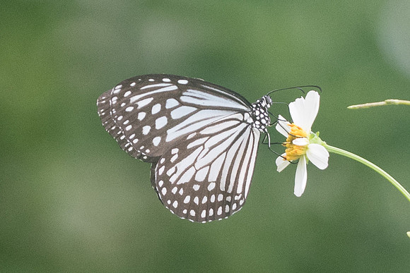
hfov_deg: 1.8
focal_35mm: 1131
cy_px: 177
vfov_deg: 1.2
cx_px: 220
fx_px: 12889
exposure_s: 1/400
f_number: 4.5
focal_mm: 150
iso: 800
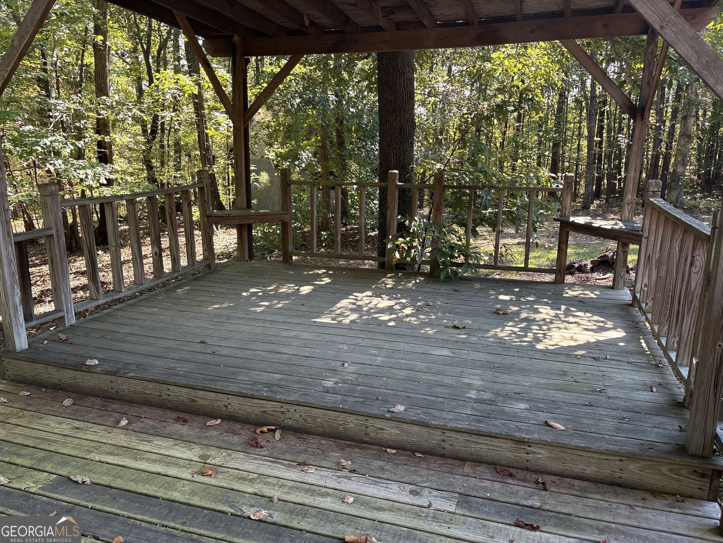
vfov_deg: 53.1
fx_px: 543
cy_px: 272
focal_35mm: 26
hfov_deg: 67.3
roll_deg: +0.1
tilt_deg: -11.2
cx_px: 362
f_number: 1.6
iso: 80
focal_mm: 5.96
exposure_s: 1/206
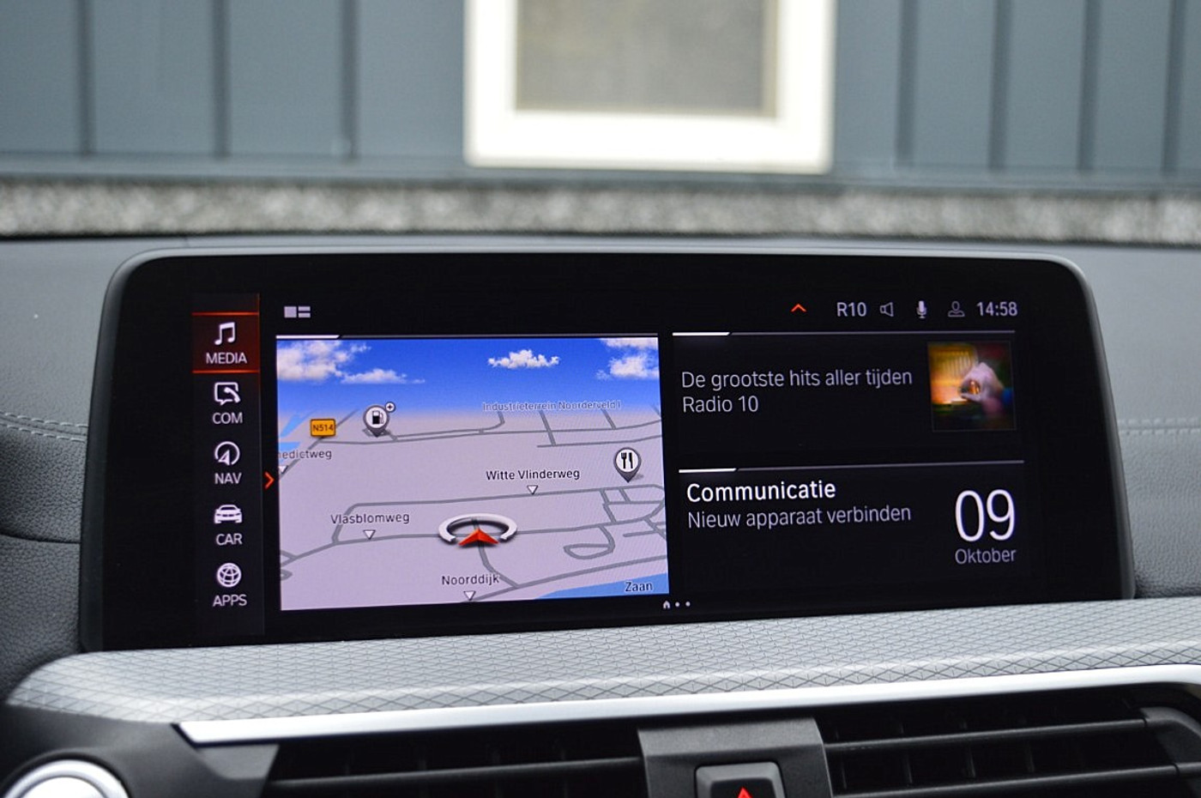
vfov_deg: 28.0
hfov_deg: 41.2
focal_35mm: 48
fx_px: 1599
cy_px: 399
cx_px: 600
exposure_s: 1/60
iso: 800
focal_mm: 32
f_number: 5
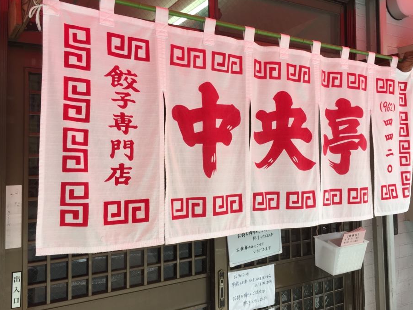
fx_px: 394
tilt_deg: +2.1
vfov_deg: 42.9
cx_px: 223
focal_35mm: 33
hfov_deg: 55.3
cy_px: 138
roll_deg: +2.0
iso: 32
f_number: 2.2
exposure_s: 1/120
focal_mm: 4.15
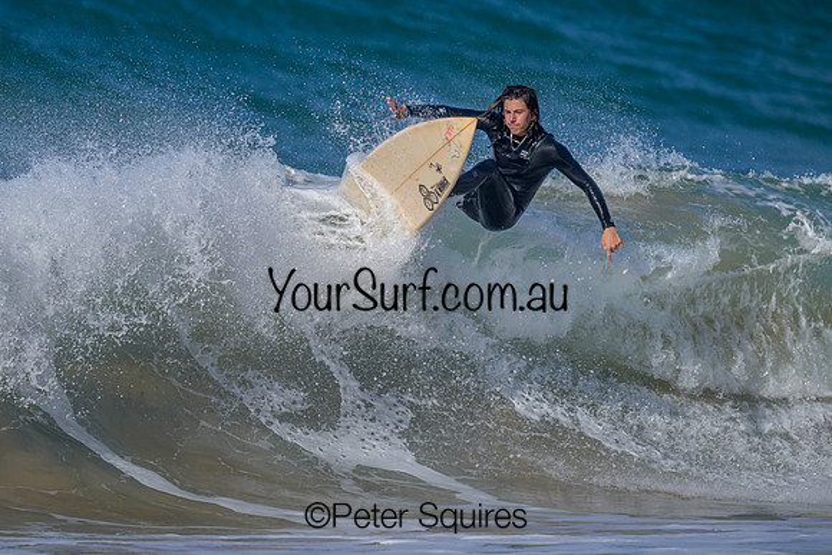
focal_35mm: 1098
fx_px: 25370
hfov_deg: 1.9
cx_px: 357
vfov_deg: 1.3
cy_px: 269
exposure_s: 1/2000
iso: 250
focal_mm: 800
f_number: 6.3
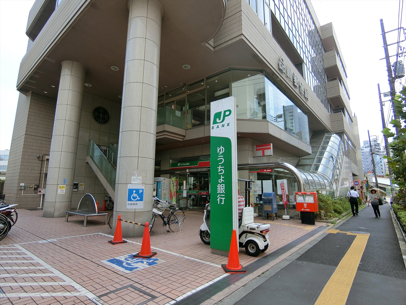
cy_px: 152
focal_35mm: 19
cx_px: 203
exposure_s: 1/640
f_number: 2.7
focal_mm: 4.06
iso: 80
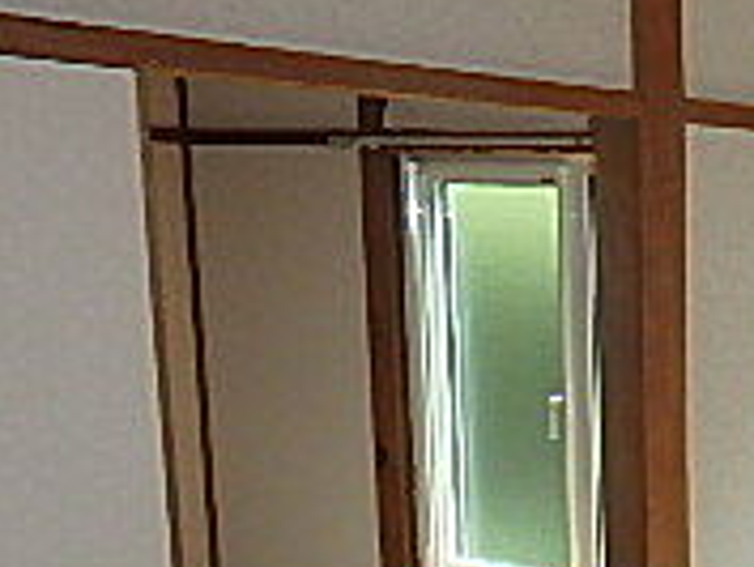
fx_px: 1657
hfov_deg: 22.0
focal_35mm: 76
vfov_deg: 18.3
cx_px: 1082
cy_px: 699
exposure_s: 1/200
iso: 125
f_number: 3.5
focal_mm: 3.7
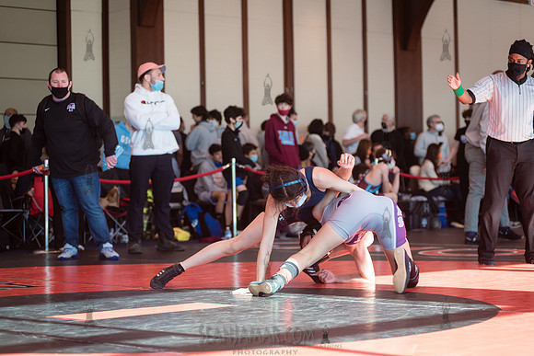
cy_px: 178
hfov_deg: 25.4
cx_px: 267
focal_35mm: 80
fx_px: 1187
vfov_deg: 17.1
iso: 400
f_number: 3.5
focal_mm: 80
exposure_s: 1/400
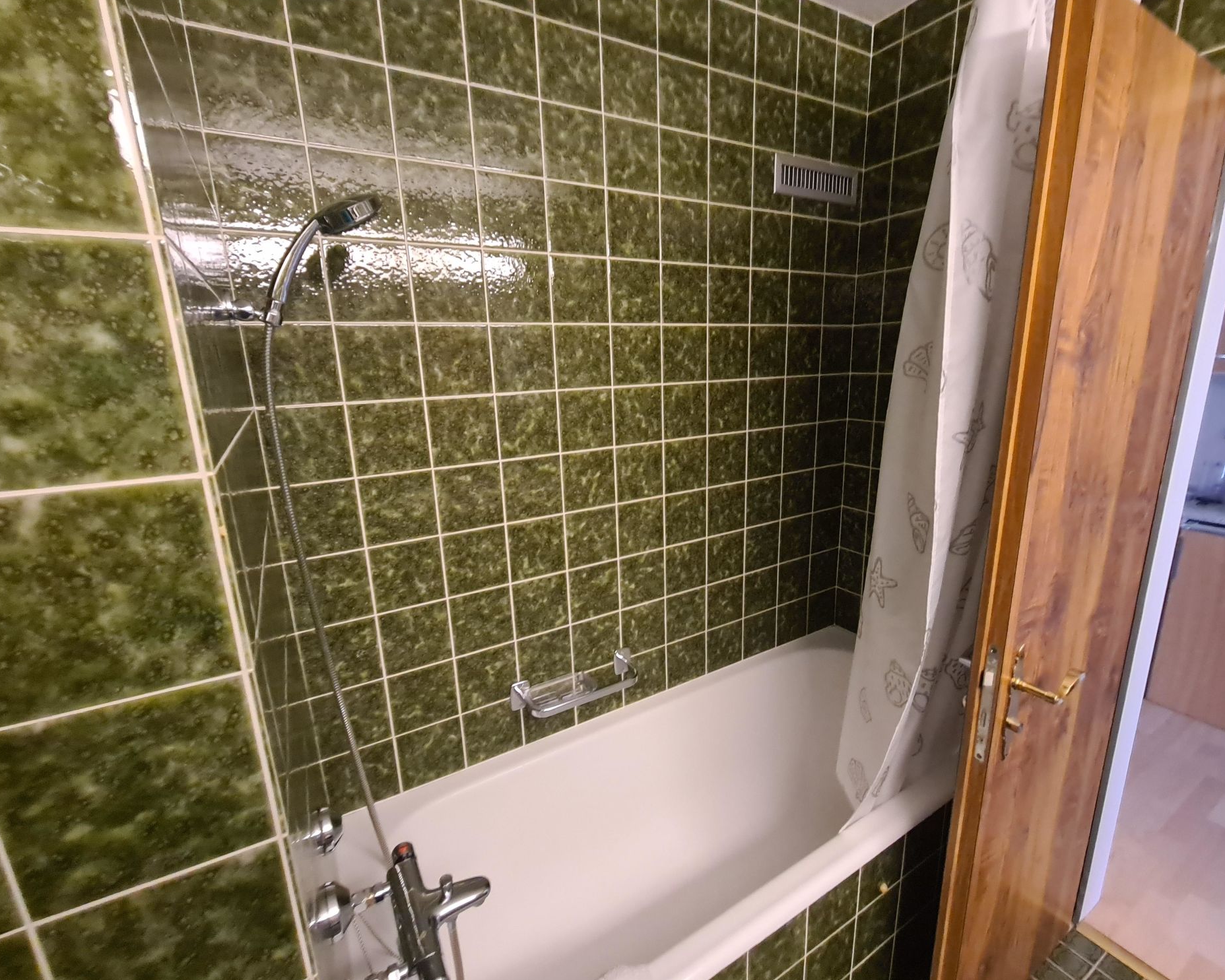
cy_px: 502
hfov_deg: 100.7
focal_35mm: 14
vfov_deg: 88.0
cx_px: 619
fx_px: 508
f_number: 2.2
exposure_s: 1/33
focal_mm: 2.22
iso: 500
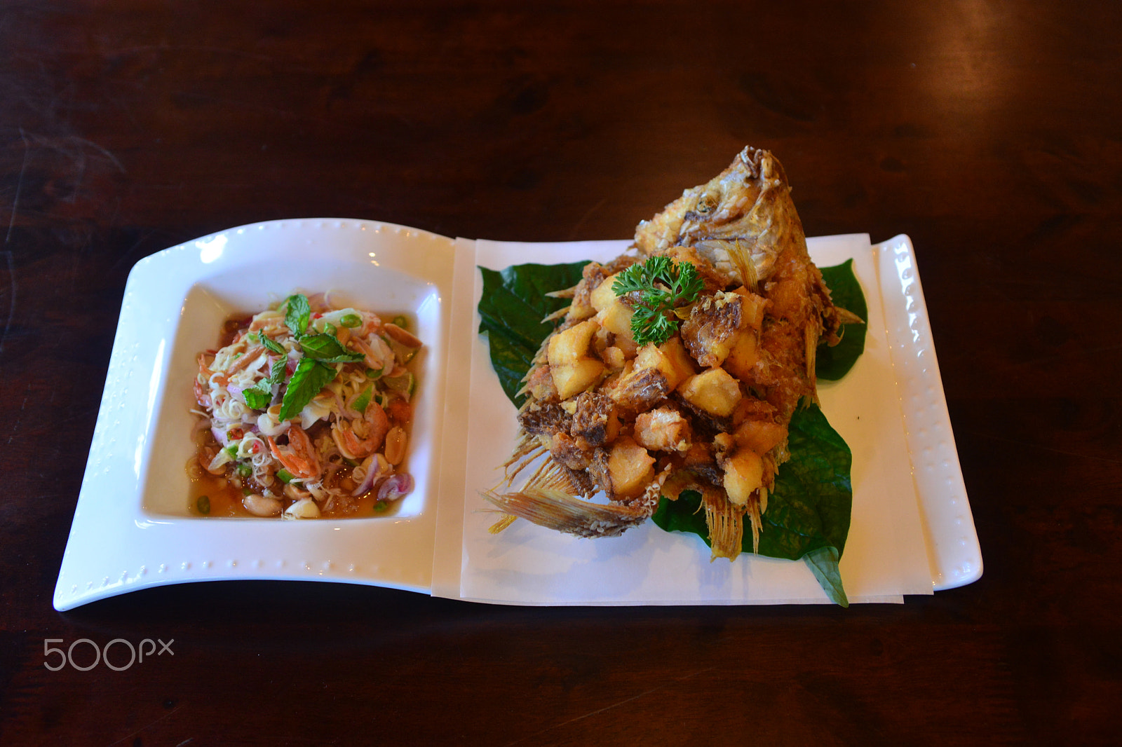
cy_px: 374
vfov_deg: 29.9
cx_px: 561
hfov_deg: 43.6
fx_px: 1402
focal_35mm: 45
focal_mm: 45
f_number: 5.6
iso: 1600
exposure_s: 1/40
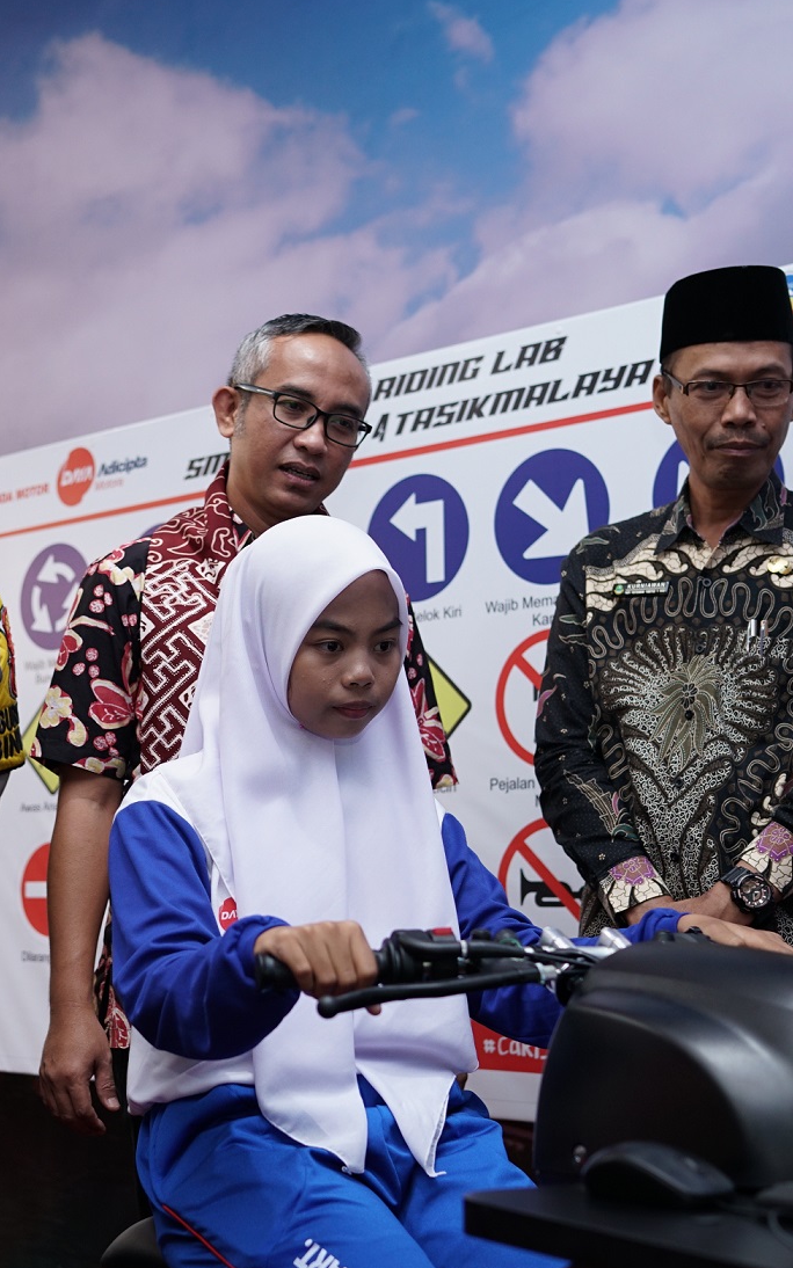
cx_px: 117
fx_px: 2040
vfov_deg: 34.5
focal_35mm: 59
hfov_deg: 21.6
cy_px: 687
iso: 640
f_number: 2.5
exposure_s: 1/100
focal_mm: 35
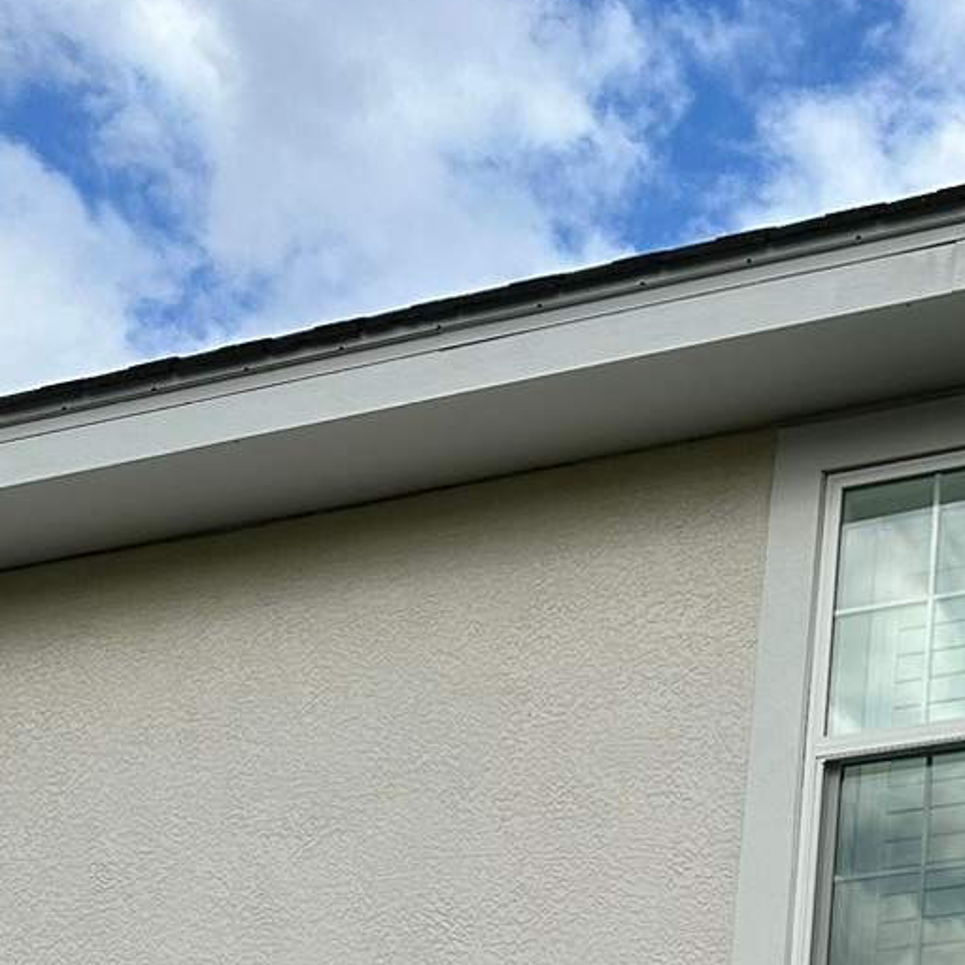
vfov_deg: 18.5
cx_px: 1254
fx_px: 2681
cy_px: 1362
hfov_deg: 18.9
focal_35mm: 85
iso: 80
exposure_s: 1/4545
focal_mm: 6.86
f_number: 1.78
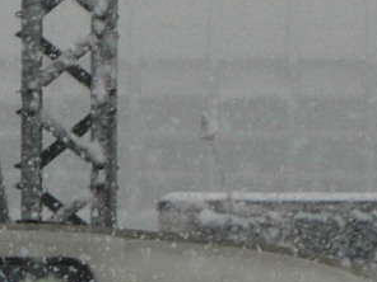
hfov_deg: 1.4
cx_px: -572
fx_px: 15759
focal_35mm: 1447
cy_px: 594
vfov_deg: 1.0
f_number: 3.3
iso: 80
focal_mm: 37.1
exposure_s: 1/320
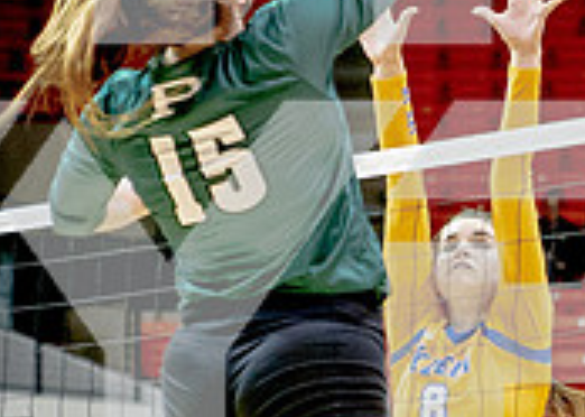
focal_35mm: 285
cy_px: 195
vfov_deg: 5.0
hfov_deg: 7.1
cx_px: 523
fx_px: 4731
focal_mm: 70
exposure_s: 1/1500
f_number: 2.8
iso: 4000
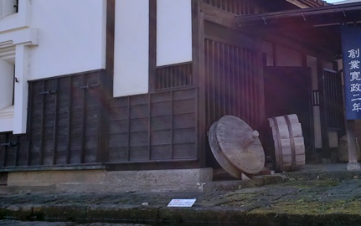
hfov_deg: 41.4
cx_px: 294
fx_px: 453
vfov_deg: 27.8
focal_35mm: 46
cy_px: 69
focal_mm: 4.3
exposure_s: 1/845
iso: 50
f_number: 2.4
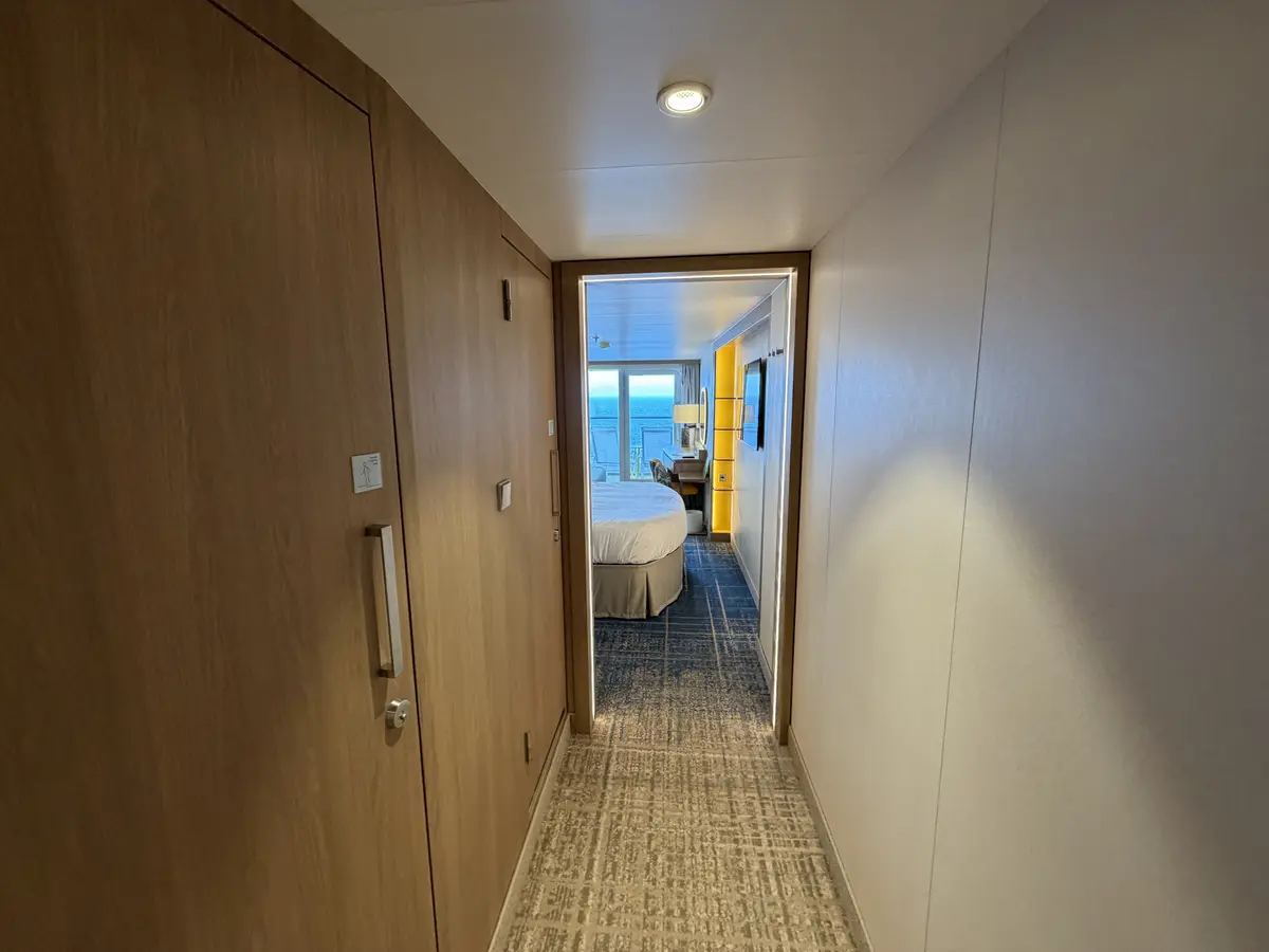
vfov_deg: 85.7
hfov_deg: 102.1
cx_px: 634
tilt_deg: -7.2
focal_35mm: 14
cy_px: 476
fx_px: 513
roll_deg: +0.1
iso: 250
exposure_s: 1/60
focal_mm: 2.22
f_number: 2.2
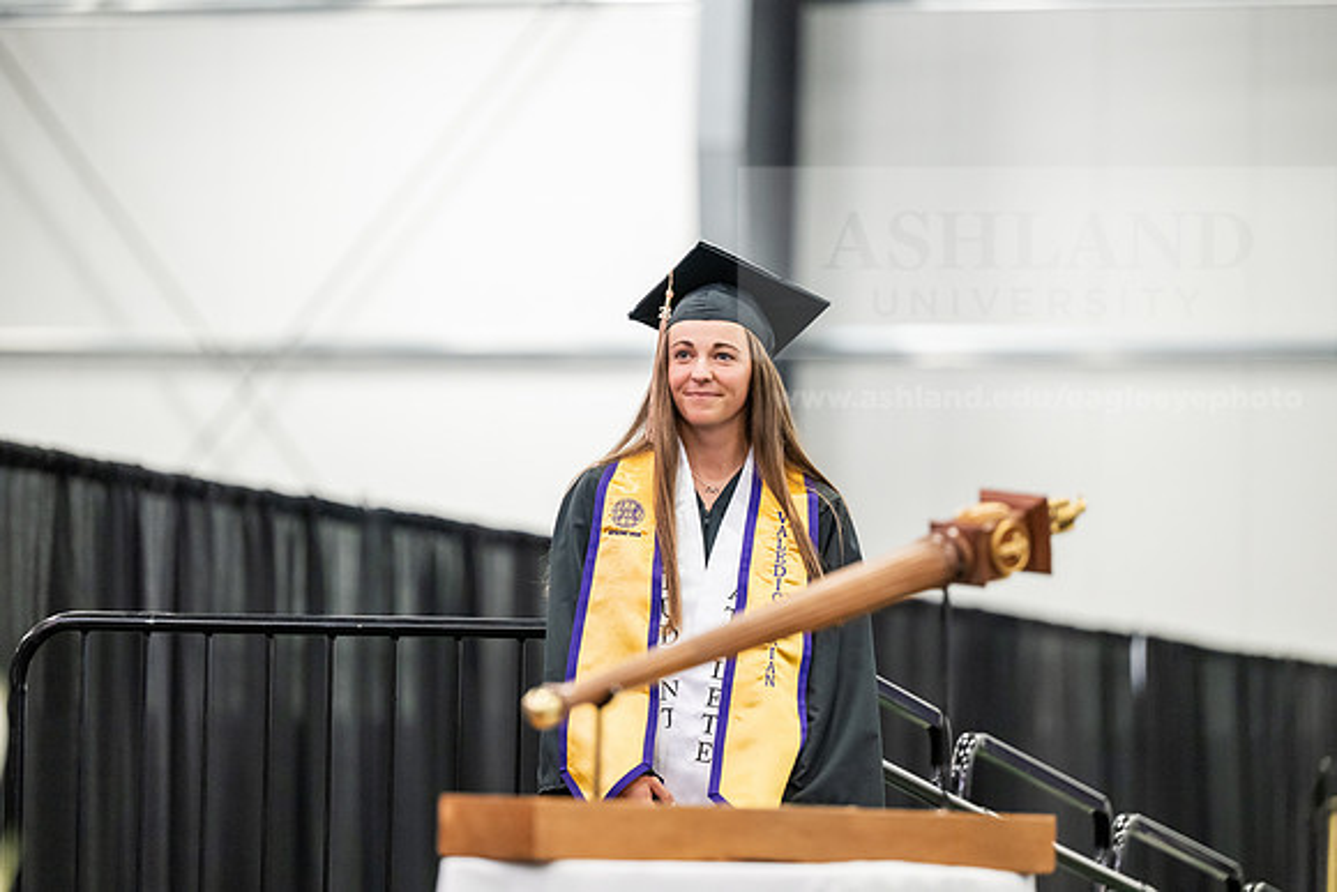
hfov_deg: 12.4
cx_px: 668
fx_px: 6129
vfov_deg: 8.3
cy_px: 446
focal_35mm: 165
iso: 2500
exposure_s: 1/200
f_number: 2.8
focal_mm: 165
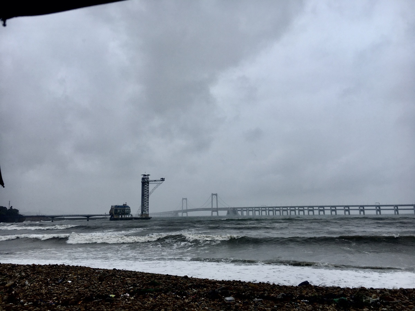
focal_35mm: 29
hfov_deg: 61.7
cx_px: 208
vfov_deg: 48.2
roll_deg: +1.0
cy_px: 156
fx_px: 348
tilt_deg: +10.2
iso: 25
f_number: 2.2
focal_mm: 4.15
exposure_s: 1/1148
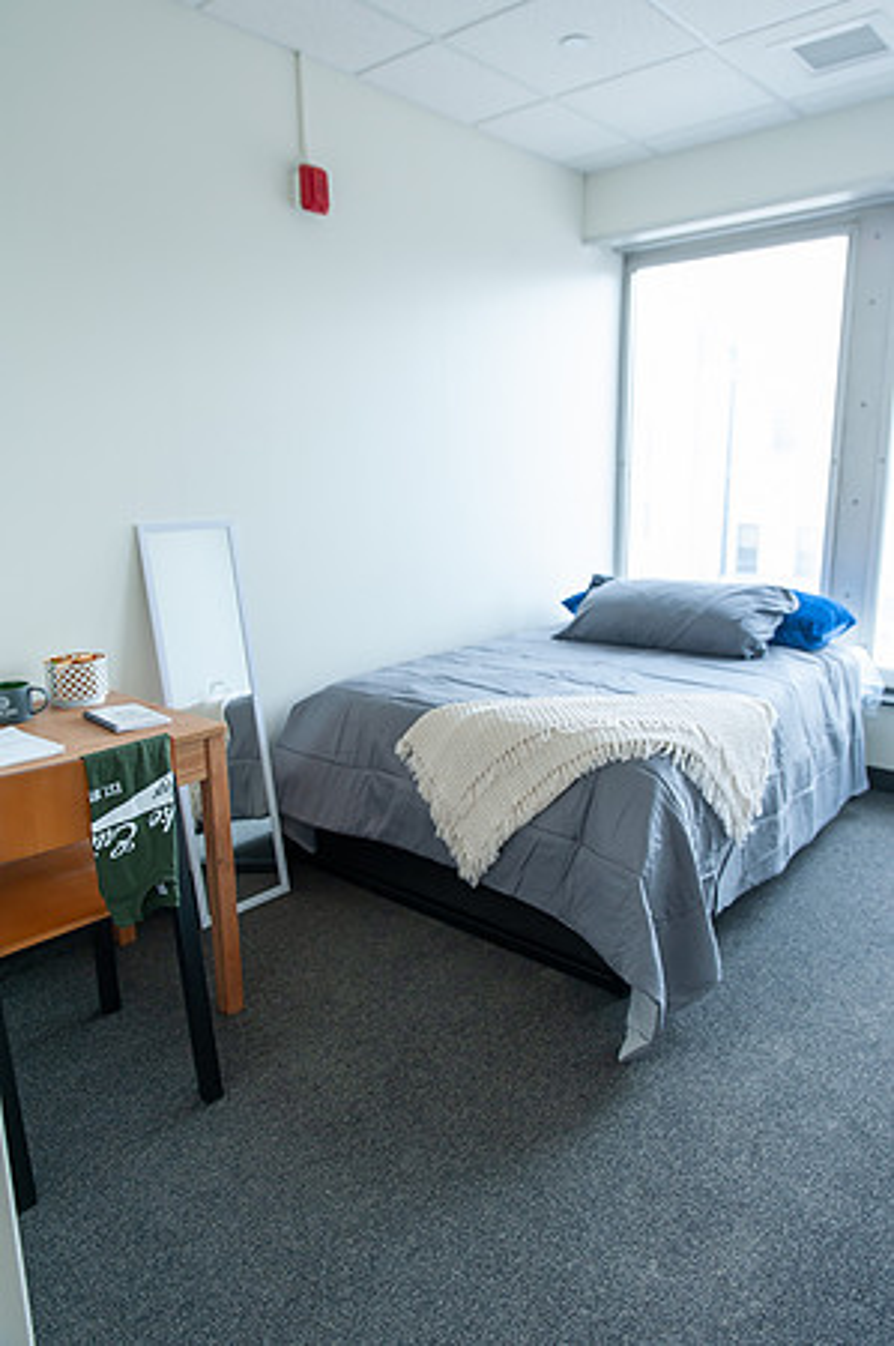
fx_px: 896
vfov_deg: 73.8
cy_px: 673
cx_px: 447
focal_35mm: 24
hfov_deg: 53.0
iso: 640
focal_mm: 24
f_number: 3.2
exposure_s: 1/100
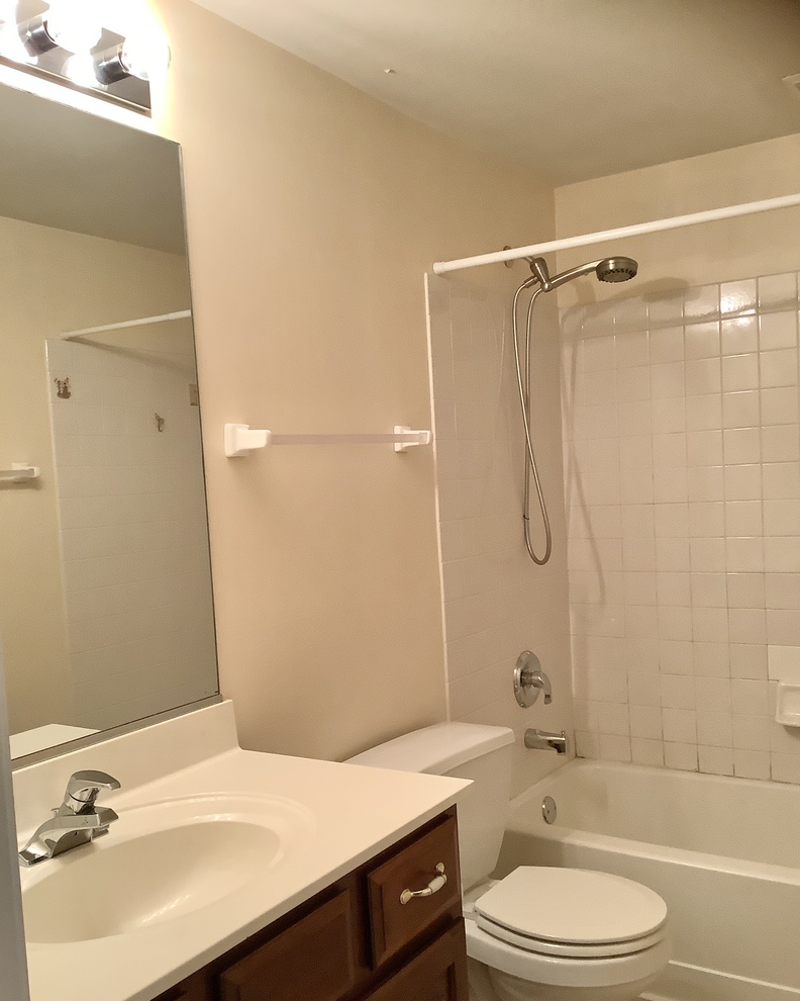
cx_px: 405
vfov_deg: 54.2
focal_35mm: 33
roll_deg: +2.6
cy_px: 540
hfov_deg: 44.5
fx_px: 977
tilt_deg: -4.0
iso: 250
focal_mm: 3.3
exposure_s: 1/60
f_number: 2.4
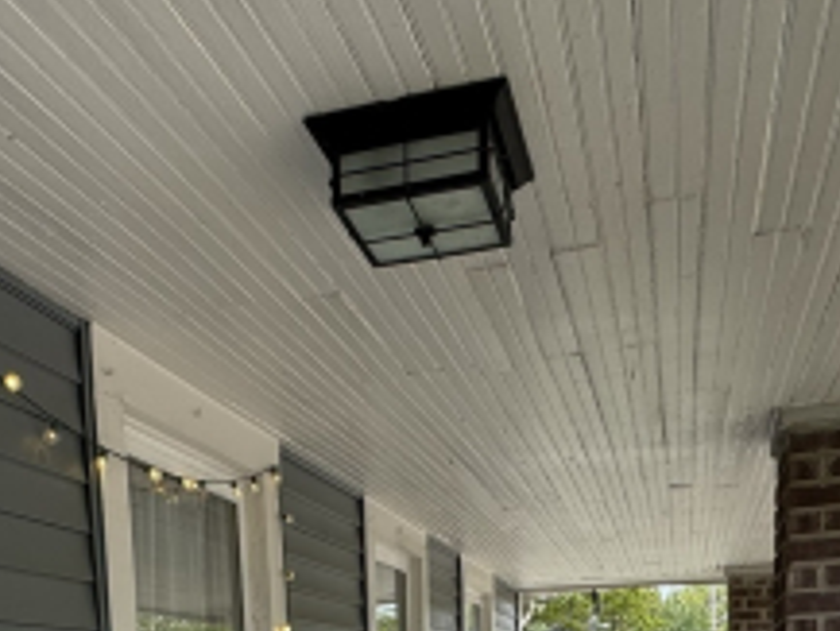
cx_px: 323
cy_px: 848
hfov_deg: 43.5
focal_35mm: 43
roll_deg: +2.3
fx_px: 1044
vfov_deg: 27.3
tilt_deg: -8.0
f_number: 2.2
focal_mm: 2.22
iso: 40
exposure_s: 1/276
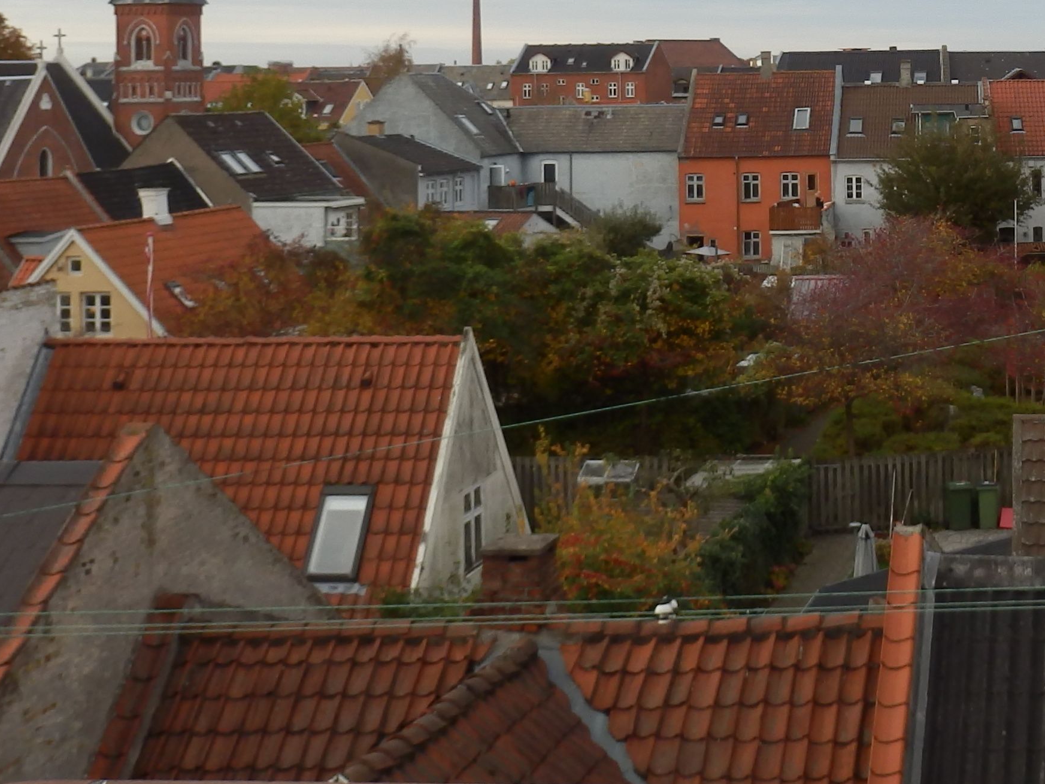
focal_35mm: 66
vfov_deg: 21.6
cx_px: 1022
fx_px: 1993
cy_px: 29
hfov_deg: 27.8
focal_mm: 4.5
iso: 80
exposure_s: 1/320
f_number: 3
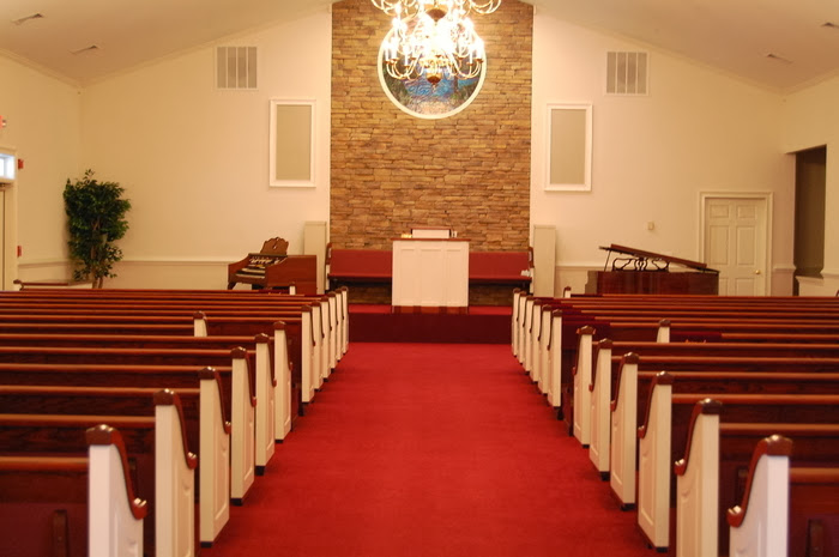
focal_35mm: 60
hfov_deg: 33.4
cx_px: 420
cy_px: 278
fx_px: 1397
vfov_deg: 22.6
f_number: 5
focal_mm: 40
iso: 900
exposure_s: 1/8
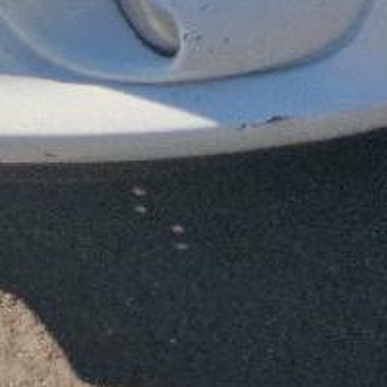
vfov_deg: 8.0
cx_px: 782
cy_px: -842
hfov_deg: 9.0
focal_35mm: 183
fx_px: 2315
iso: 50
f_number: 1.8
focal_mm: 5.4
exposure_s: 1/1667
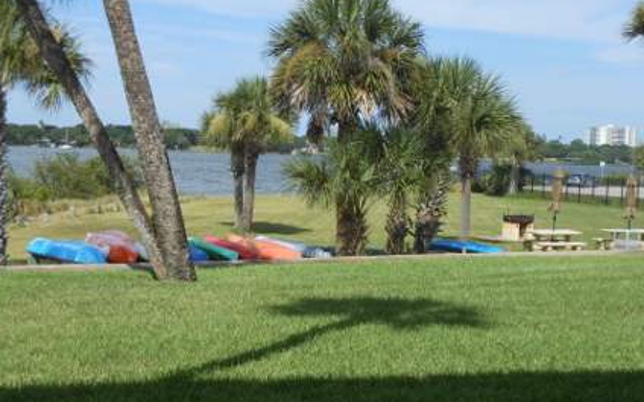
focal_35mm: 60
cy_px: 209
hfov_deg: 34.0
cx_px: 352
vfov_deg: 21.6
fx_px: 1053
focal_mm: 8.9
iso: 80
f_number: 4
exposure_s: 1/800
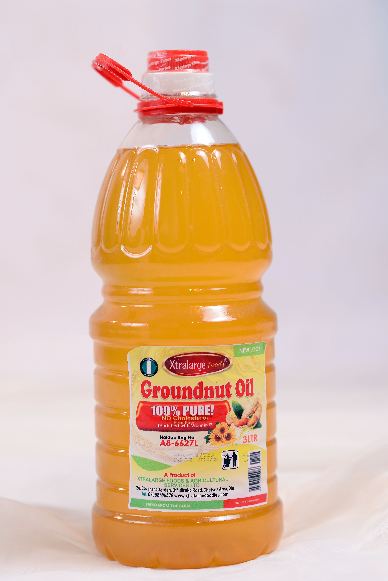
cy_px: 290
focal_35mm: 85
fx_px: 1373
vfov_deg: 23.9
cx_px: 194
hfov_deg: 16.1
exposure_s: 1/200
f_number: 5.6
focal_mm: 85
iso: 250
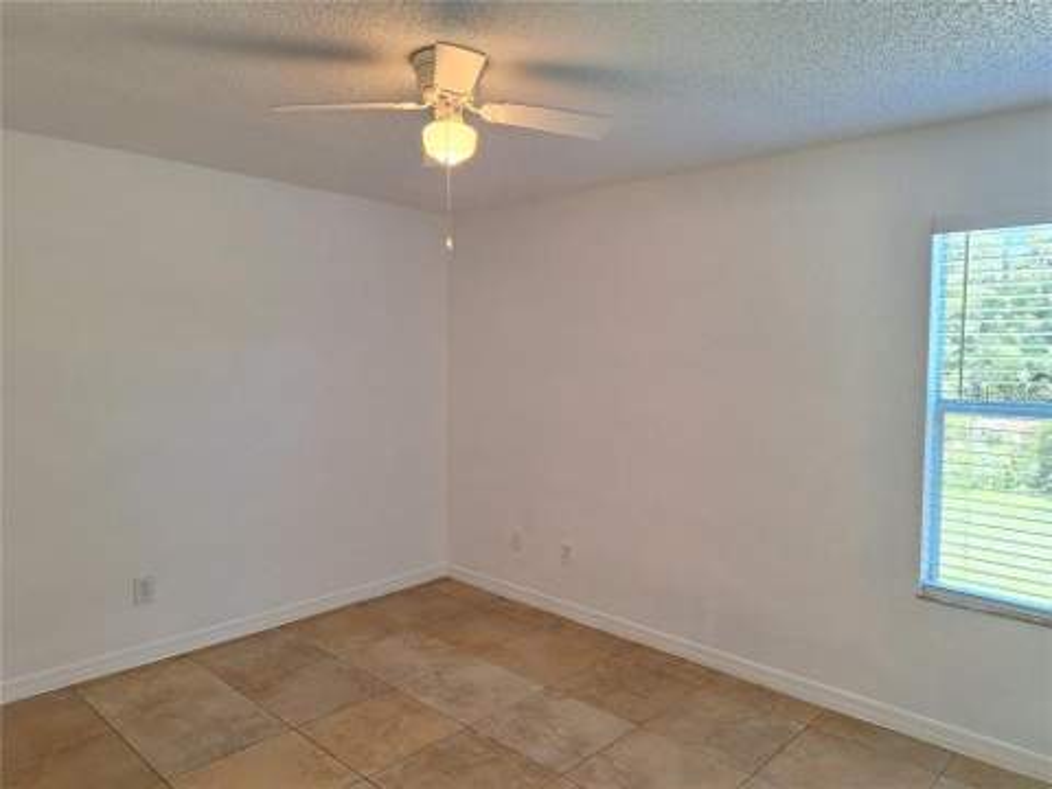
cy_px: 394
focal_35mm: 23
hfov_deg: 73.9
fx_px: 699
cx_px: 526
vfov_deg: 58.9
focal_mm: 5.54
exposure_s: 1/120
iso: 64
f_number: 1.8
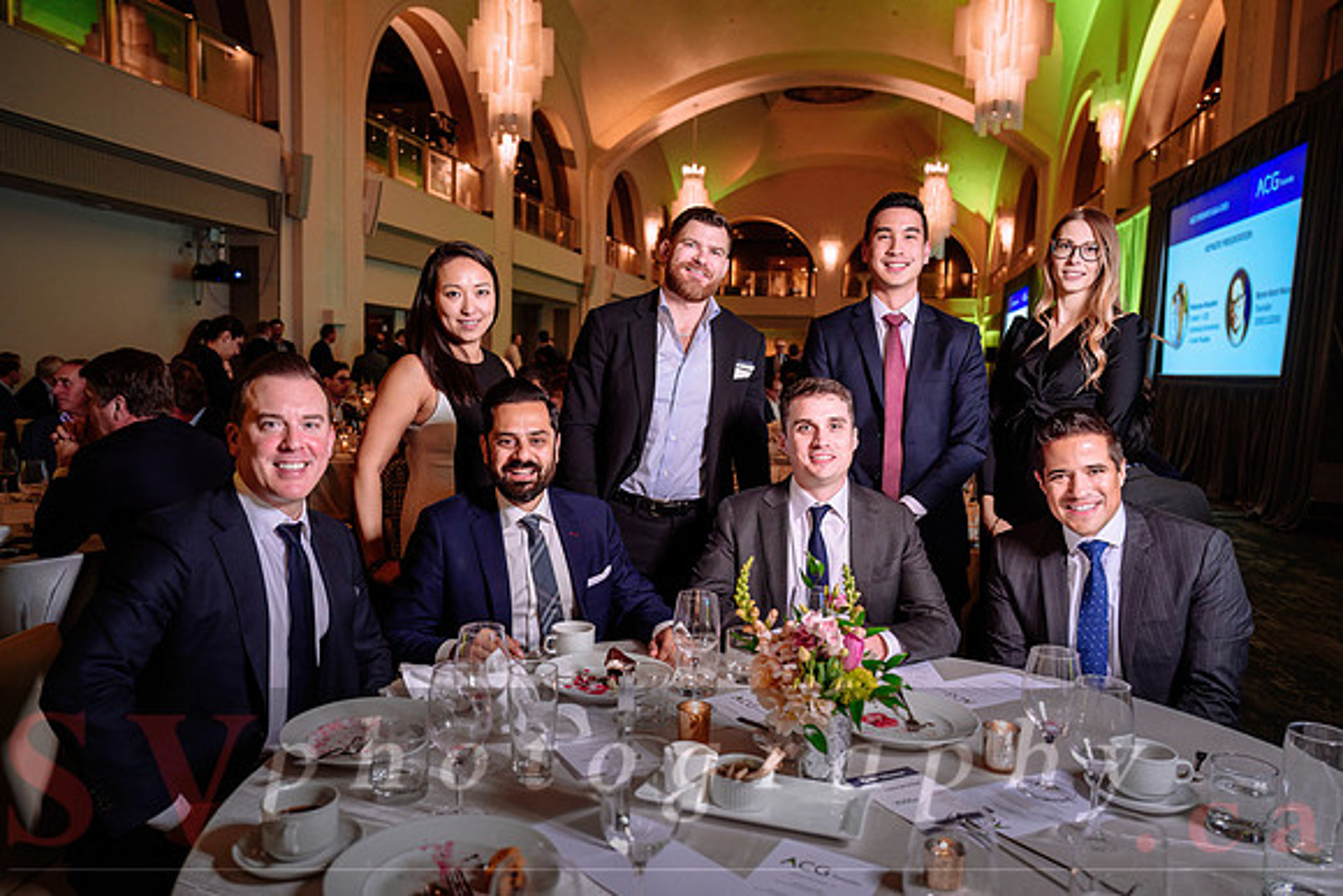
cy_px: 448
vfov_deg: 49.6
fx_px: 970
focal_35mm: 26
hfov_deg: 69.4
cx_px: 672
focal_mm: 26
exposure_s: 1/80
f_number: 3.2
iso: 1000
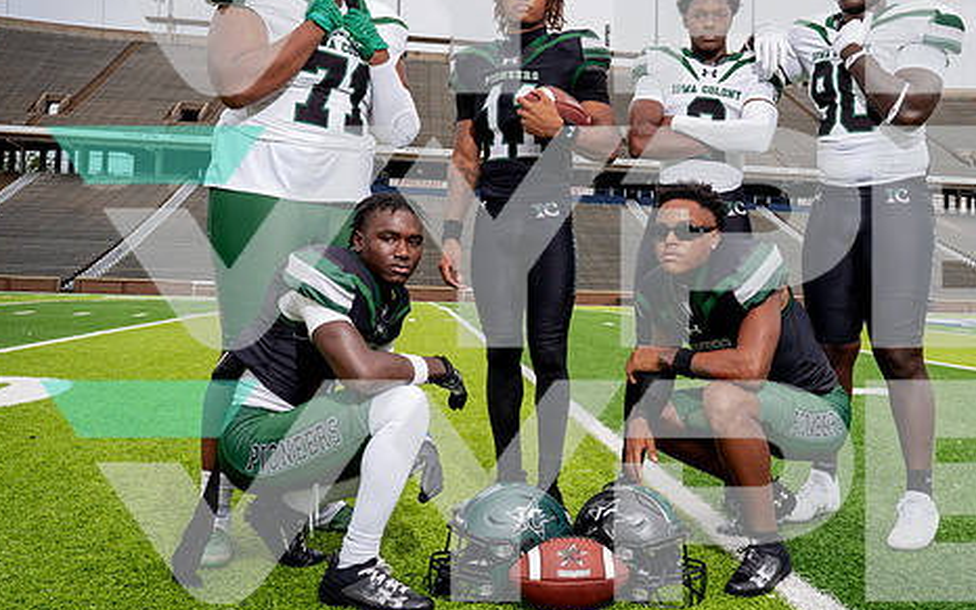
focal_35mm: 34
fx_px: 904
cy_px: 238
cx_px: 580
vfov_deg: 37.1
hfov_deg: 56.3
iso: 320
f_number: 8
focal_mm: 25
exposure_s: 1/250
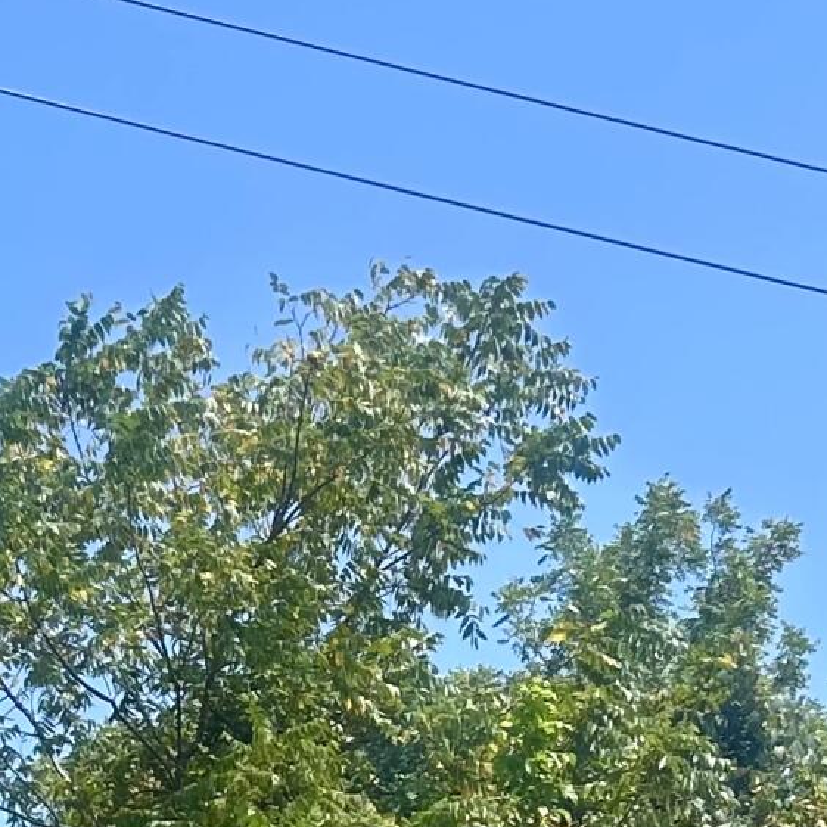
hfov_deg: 14.1
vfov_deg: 13.1
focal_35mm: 123
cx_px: 158
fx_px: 3325
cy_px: 1390
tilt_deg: +10.2
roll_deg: +1.1
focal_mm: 5.7
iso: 50
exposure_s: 1/2404
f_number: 1.5
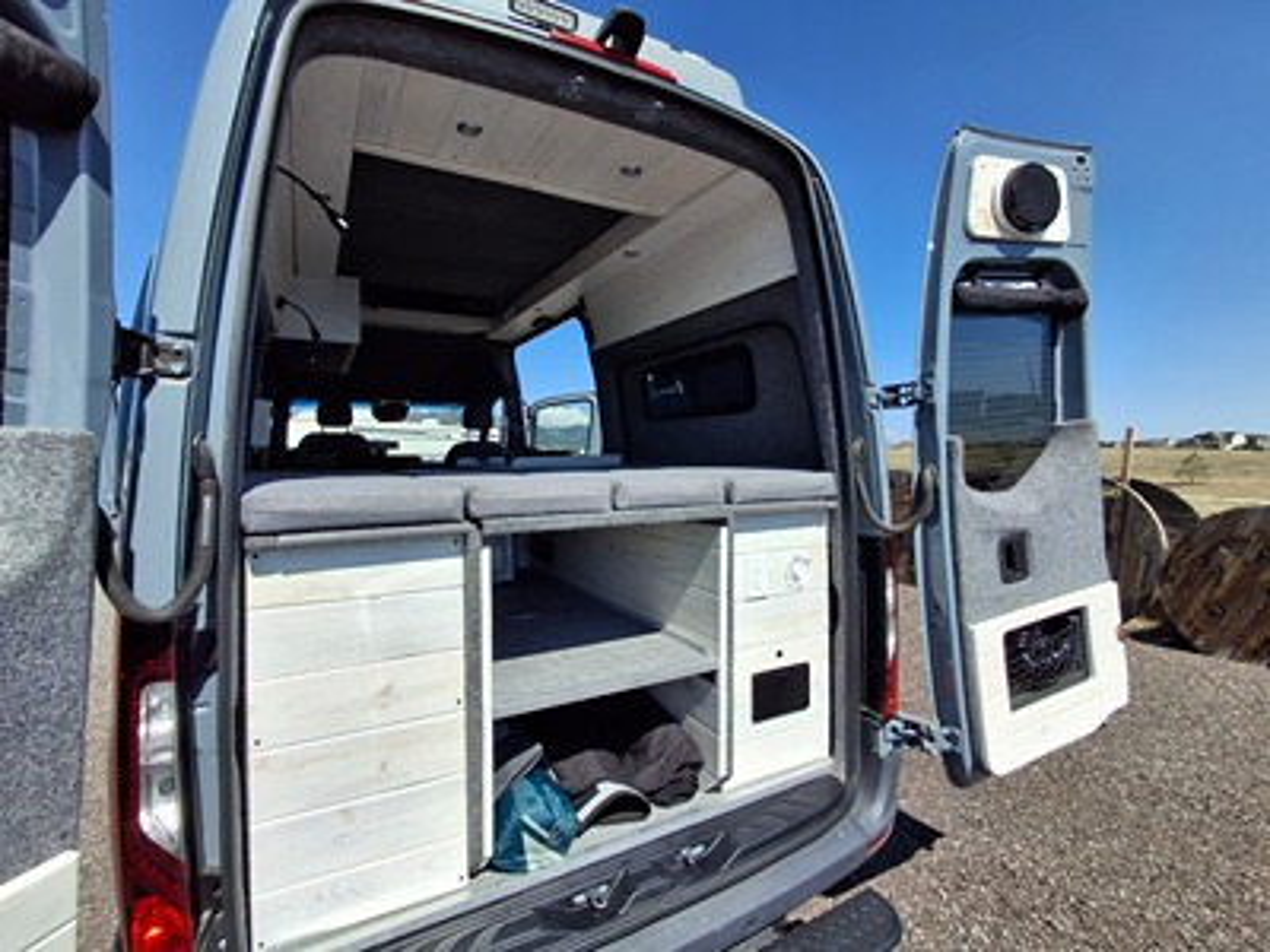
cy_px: 476
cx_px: 635
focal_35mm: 16
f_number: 2.2
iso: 40
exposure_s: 1/2481
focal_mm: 1.64
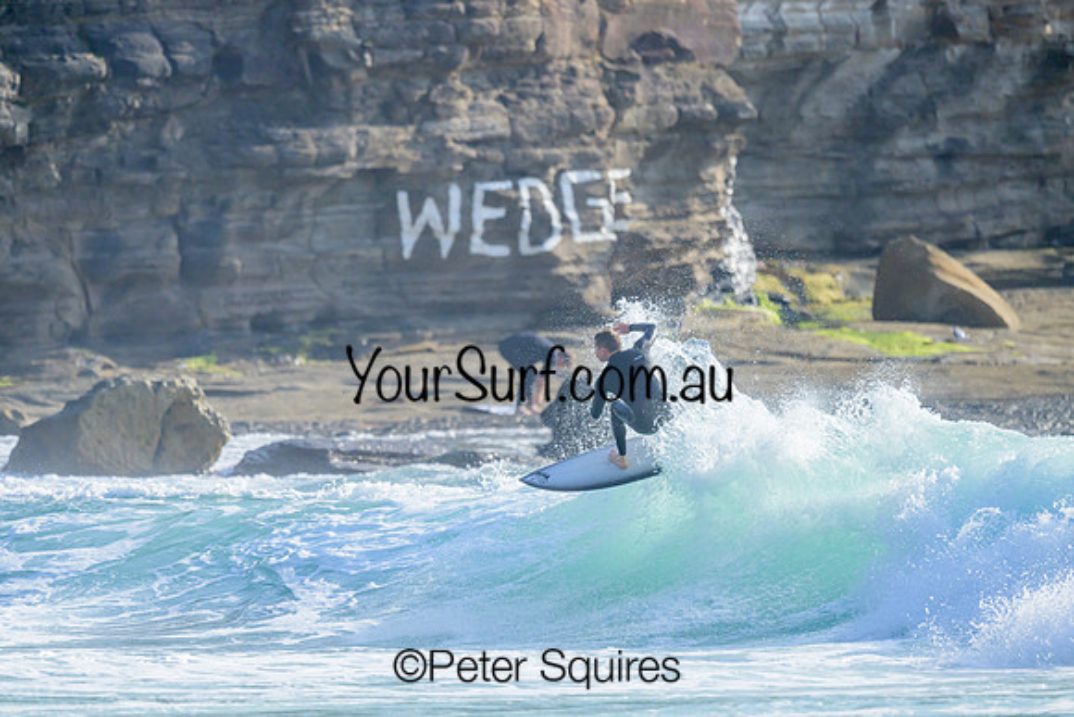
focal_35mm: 800
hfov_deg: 2.6
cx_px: 537
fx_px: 23871
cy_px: 358
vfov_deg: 1.7
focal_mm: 800
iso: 400
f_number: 6.3
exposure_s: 1/2000
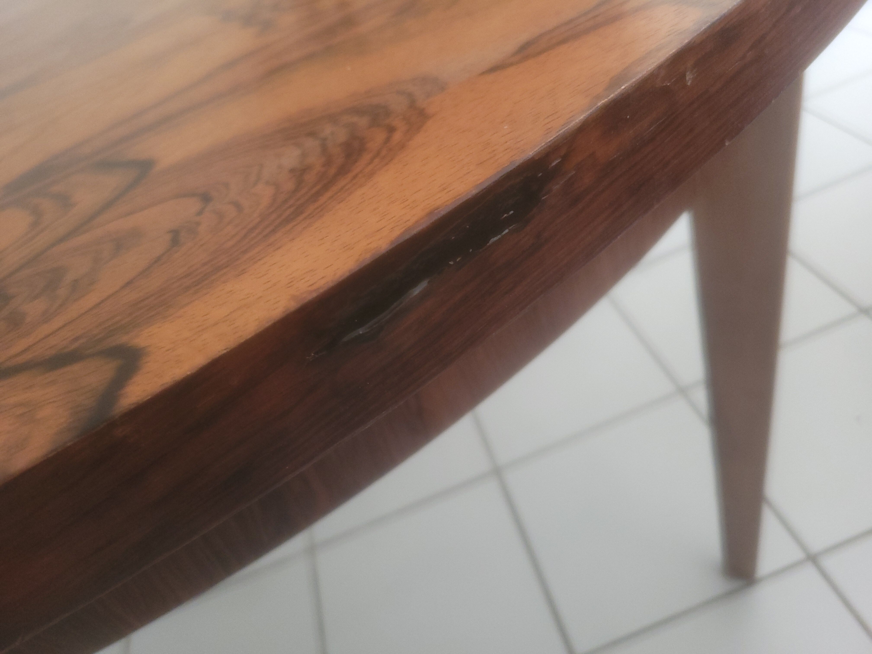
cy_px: 327
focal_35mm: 26
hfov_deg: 67.3
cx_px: 436
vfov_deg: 53.1
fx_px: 655
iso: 320
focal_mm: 5.4
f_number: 1.8
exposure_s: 1/60
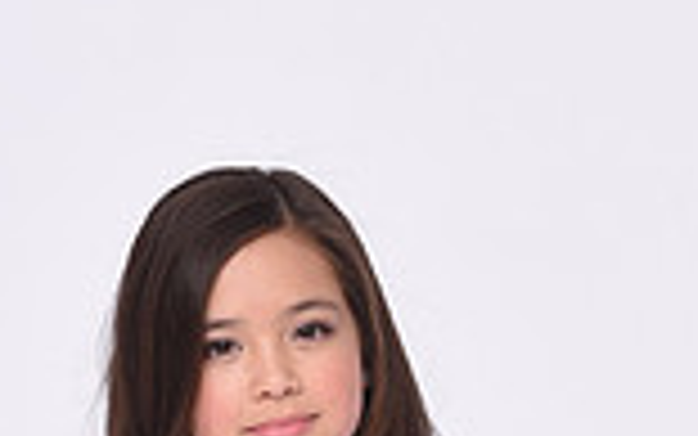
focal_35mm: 183
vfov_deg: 7.1
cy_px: 676
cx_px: 522
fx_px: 3482
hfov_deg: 11.4
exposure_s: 1/160
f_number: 10
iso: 200
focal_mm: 48
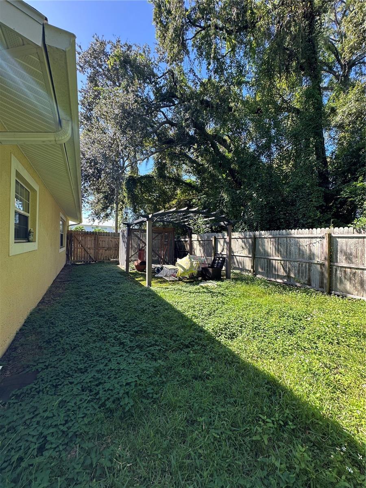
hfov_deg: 85.7
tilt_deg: +0.3
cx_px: 183
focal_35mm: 14
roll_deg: -1.5
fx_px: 197
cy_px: 244
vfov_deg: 102.1
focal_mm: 2.22
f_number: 2.2
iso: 50
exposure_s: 1/308
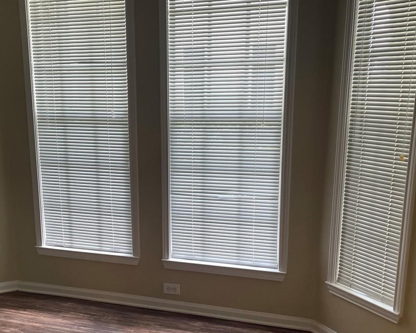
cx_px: 149
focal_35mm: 41
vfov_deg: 36.2
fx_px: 505
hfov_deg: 44.3
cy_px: 212
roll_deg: -0.1
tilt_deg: -13.4
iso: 125
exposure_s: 1/120
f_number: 1.6
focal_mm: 5.1
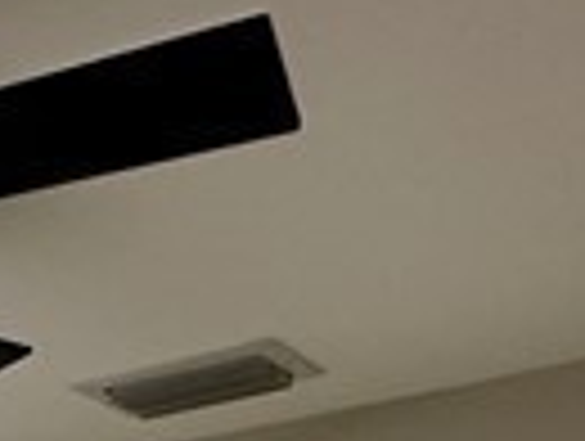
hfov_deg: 15.9
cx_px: -378
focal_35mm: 110
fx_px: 1862
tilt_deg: -6.8
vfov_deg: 10.4
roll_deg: +0.7
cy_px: 1238
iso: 160
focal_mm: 2.22
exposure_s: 1/60
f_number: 2.2
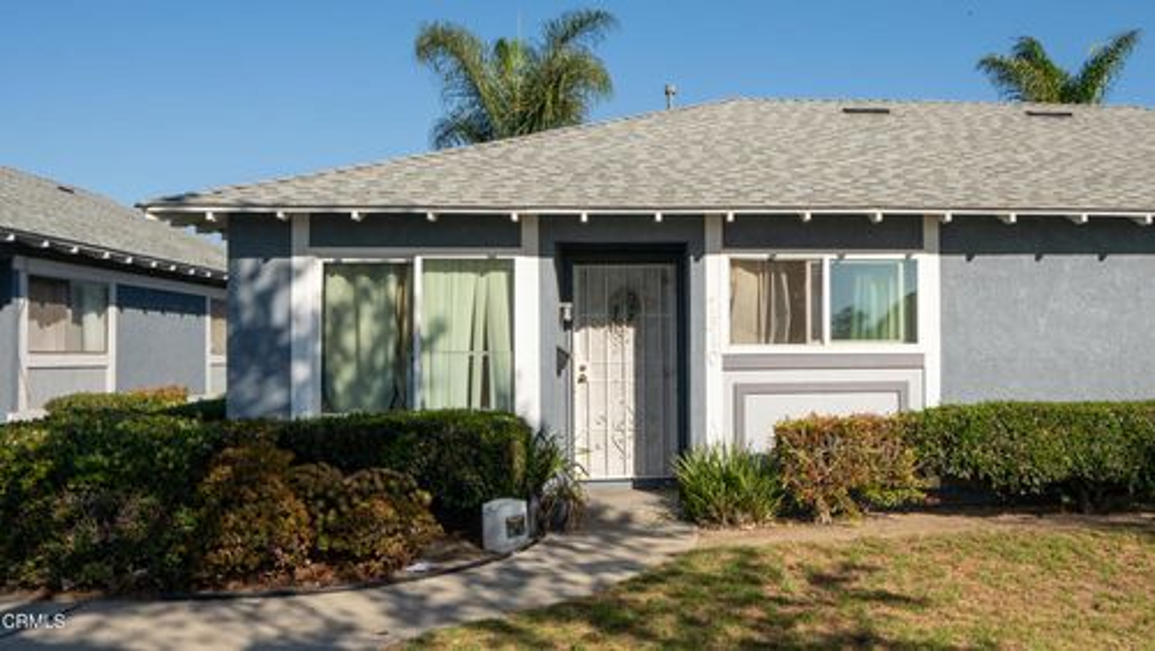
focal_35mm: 33
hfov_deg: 58.5
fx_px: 1007
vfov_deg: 35.8
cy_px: 325
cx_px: 754
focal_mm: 16
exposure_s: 1/640
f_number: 5.6
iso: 100
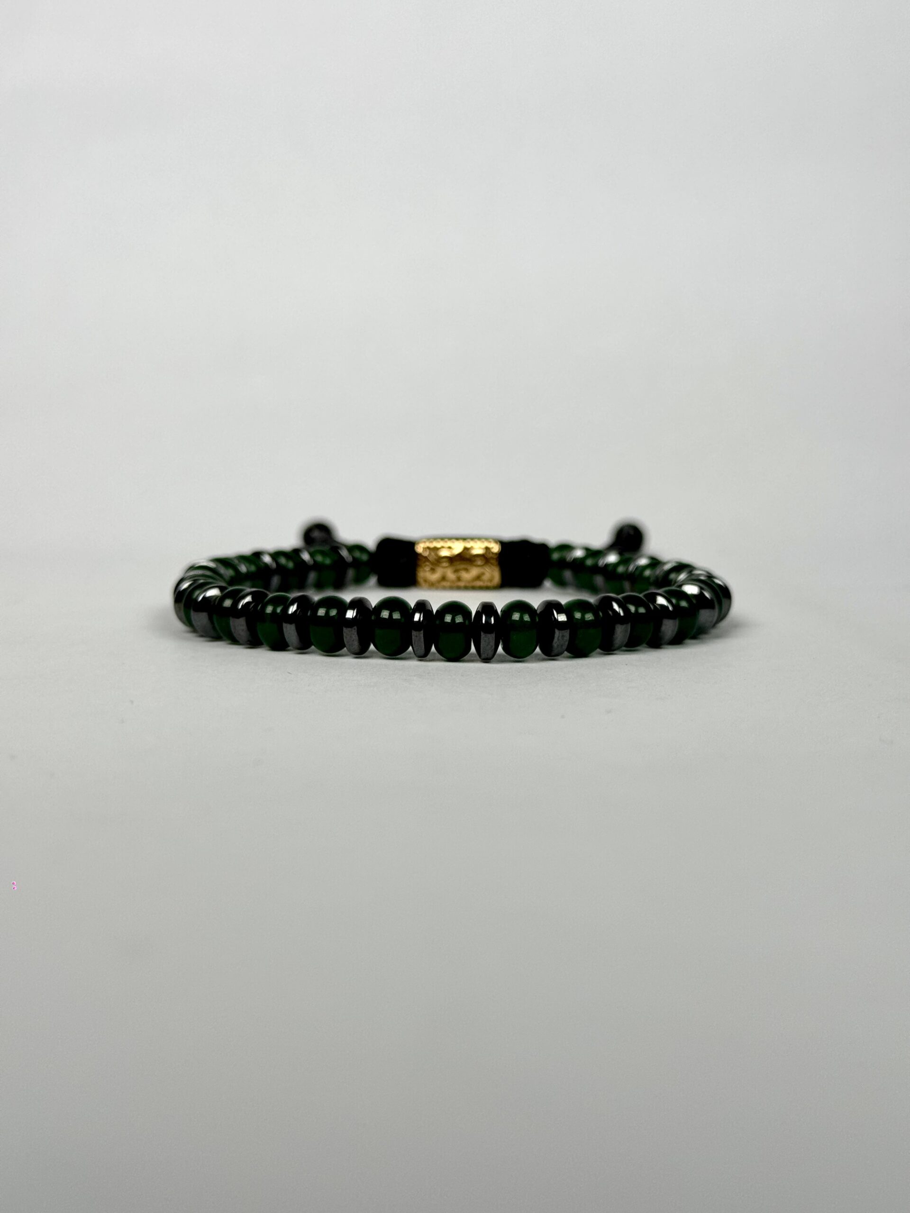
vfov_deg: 39.7
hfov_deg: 30.3
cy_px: 606
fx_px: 1682
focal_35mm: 48
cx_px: 455
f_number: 1.78
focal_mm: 6.76
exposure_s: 1/9009
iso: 64
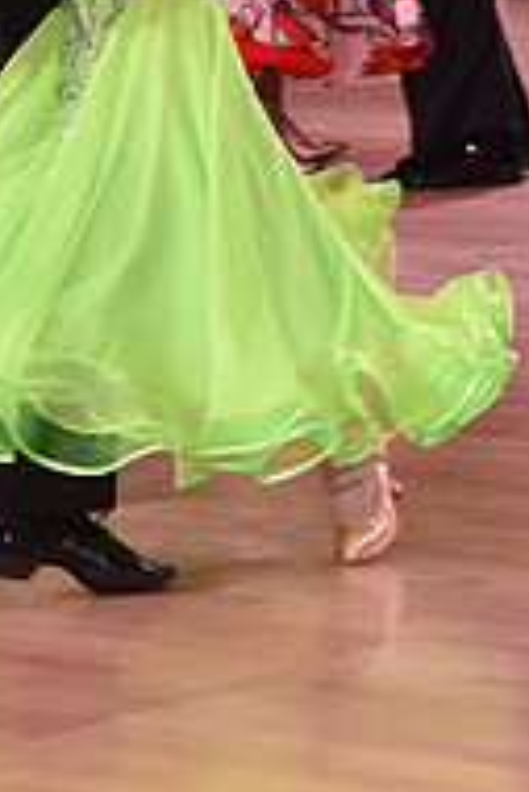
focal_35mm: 262
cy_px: -183
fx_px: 5764
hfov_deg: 5.2
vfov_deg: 7.8
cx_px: 35
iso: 1250
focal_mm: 86
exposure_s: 1/250
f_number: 4.5
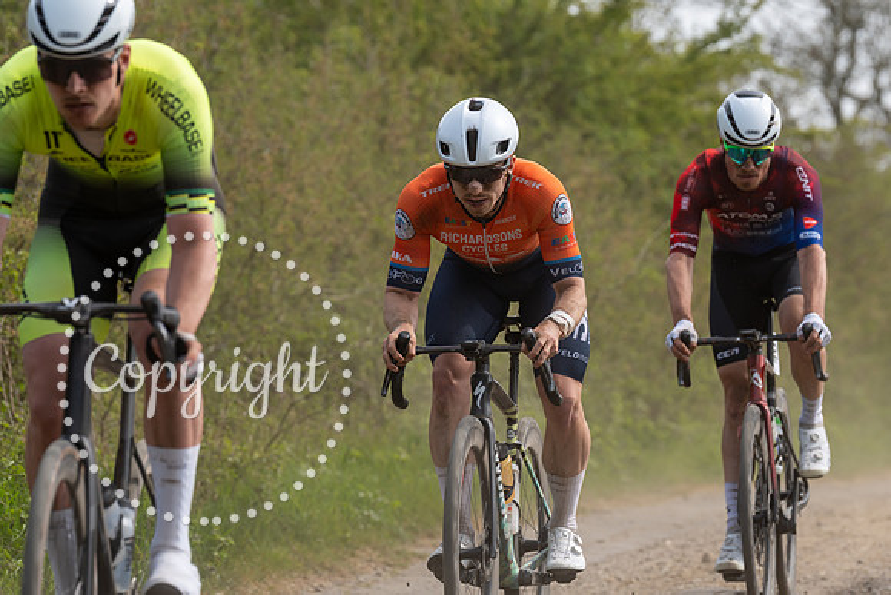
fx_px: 5257
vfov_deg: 6.5
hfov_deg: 9.7
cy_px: 230
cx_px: 547
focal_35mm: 212
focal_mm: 173
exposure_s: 1/1000
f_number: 5
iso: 250
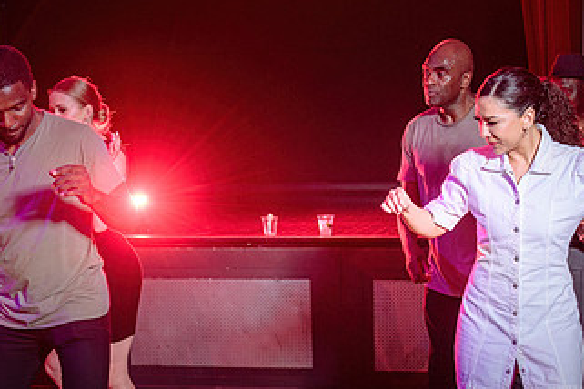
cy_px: 274
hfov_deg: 26.0
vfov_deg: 17.4
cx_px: 341
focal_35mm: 78
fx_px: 1265
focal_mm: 40
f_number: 3.2
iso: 1000
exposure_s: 1/80
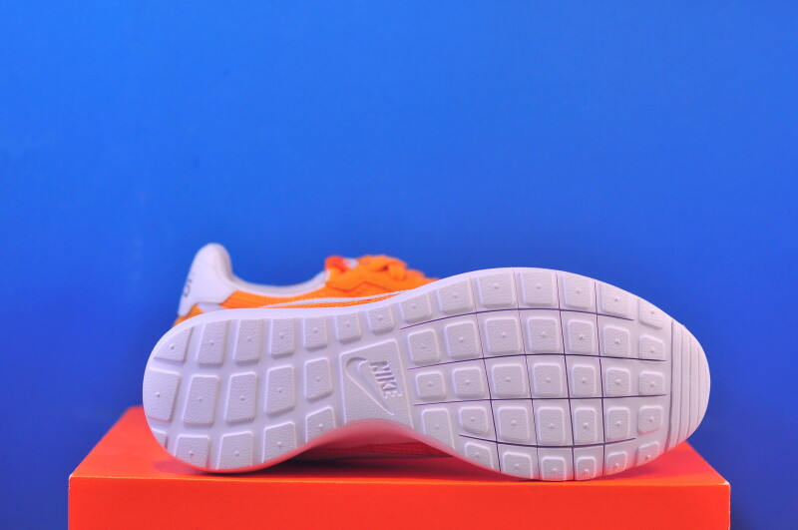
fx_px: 1660
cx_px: 399
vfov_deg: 18.1
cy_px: 265
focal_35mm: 75
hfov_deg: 27.0
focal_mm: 50
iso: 250
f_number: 2.5
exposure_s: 1/320
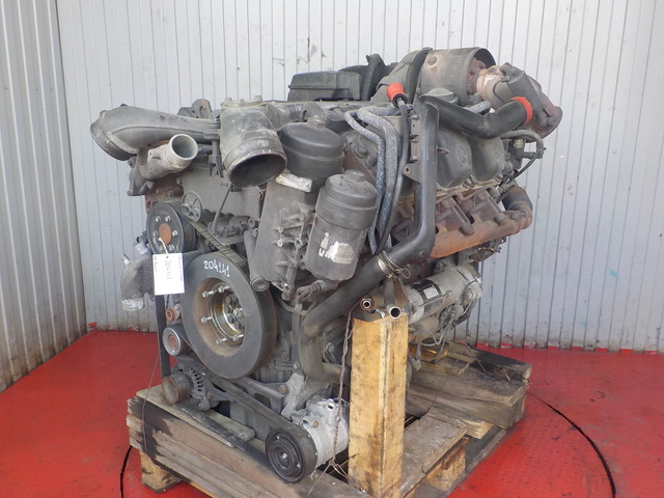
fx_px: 575
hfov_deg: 60.0
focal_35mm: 30
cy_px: 249
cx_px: 332
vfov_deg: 46.8
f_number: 3.3
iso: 125
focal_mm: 4.1
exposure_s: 1/50
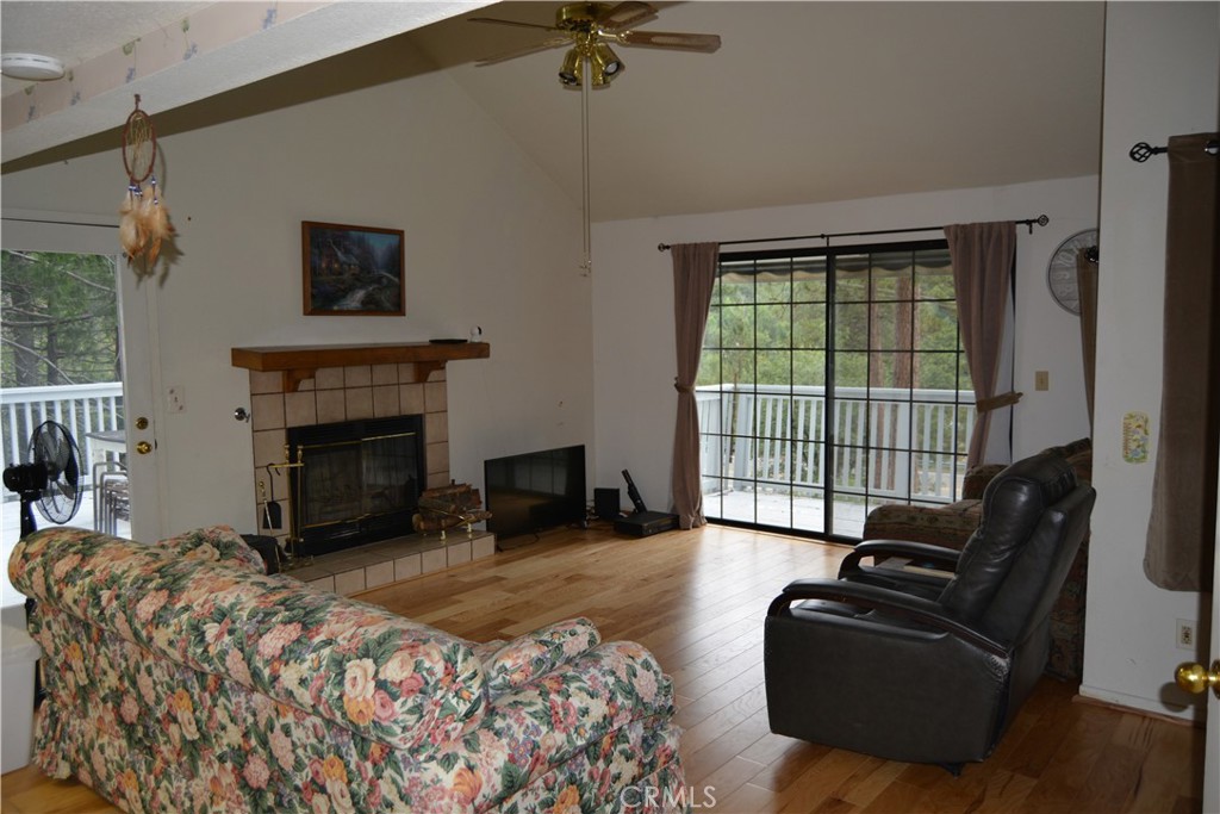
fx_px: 915
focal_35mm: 27
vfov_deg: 47.9
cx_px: 610
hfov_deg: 67.4
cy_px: 407
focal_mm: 18
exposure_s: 1/125
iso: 320
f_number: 3.5
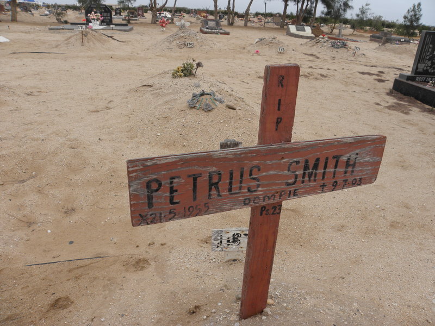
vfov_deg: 53.1
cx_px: 218
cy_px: 163
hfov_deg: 67.3
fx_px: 327
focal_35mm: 26
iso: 64
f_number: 3.5
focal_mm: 4.6
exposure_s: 1/60
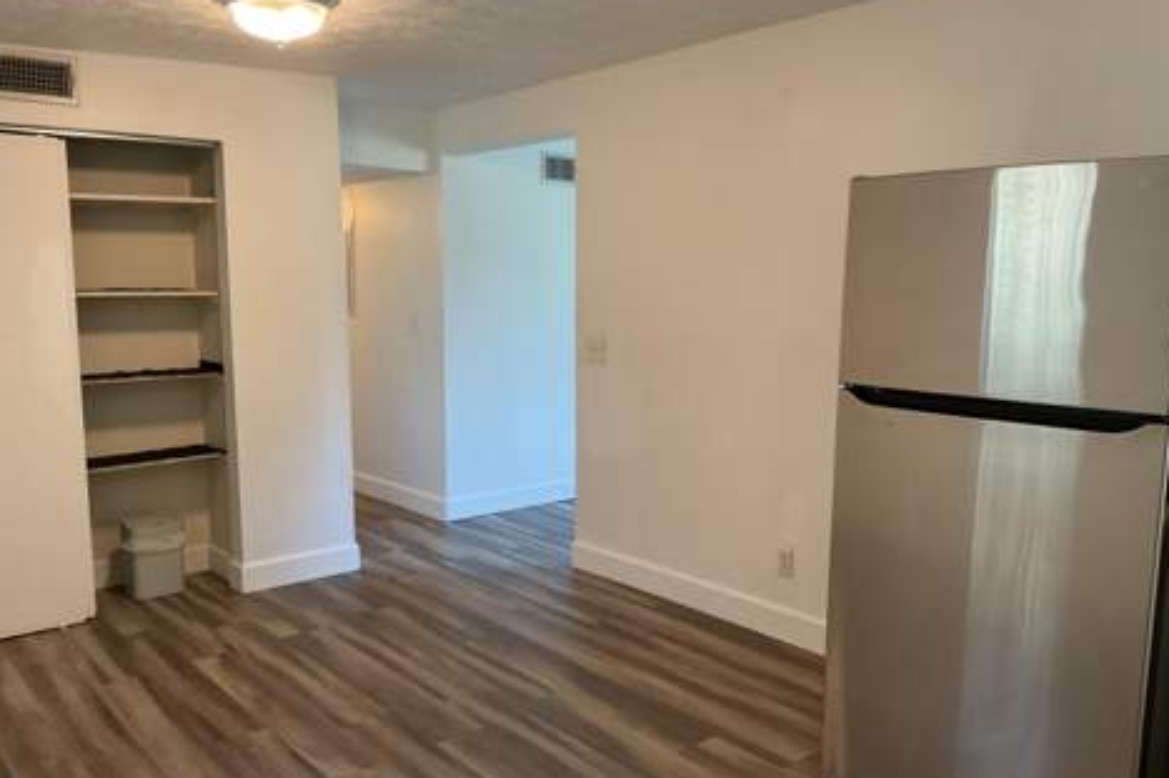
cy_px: 417
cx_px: 578
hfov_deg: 60.3
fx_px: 1006
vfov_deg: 42.3
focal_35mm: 31
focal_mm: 3
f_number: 1.8
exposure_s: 1/60
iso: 100
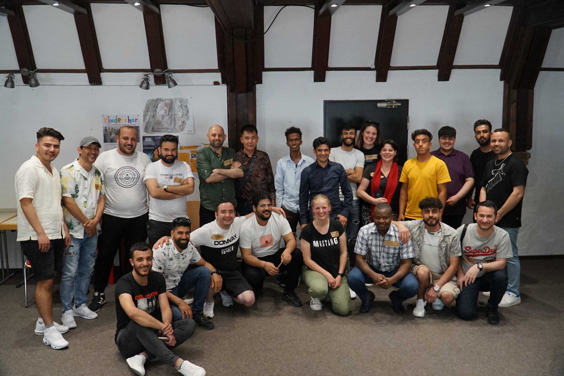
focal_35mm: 31
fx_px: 486
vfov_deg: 42.3
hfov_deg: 60.3
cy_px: 188
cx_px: 282
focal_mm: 21
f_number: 4
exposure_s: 1/160
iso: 1600
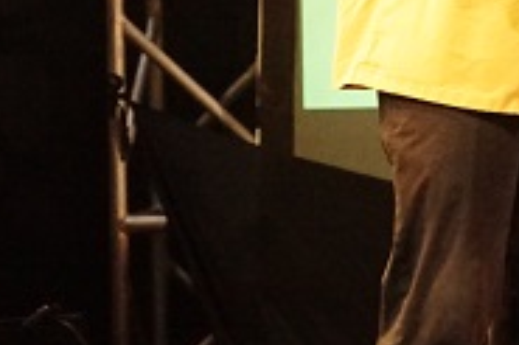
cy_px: -160
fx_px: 2780
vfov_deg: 7.0
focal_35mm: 193
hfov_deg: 10.2
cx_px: 847
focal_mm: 51
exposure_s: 1/60
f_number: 5.6
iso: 10000
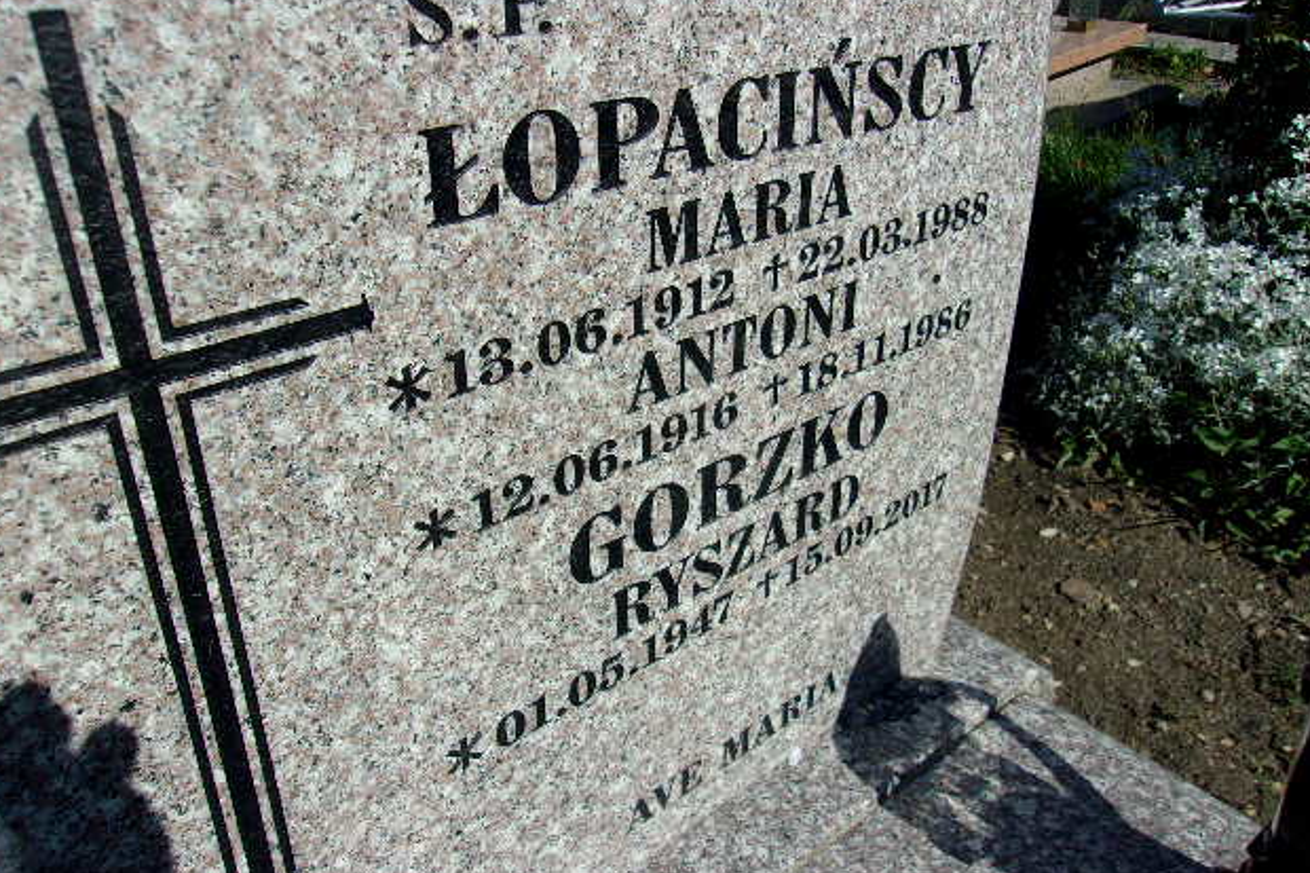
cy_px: 393
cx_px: 647
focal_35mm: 29
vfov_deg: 44.9
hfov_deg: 63.7
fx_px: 1055
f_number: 10.4
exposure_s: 1/170
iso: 80
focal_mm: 4.9
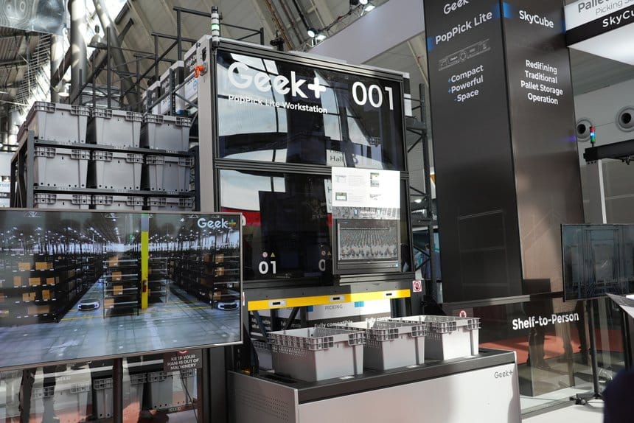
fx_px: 546
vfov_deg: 42.4
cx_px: 317
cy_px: 212
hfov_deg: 60.3
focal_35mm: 31
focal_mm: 31
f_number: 4
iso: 320
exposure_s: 1/160
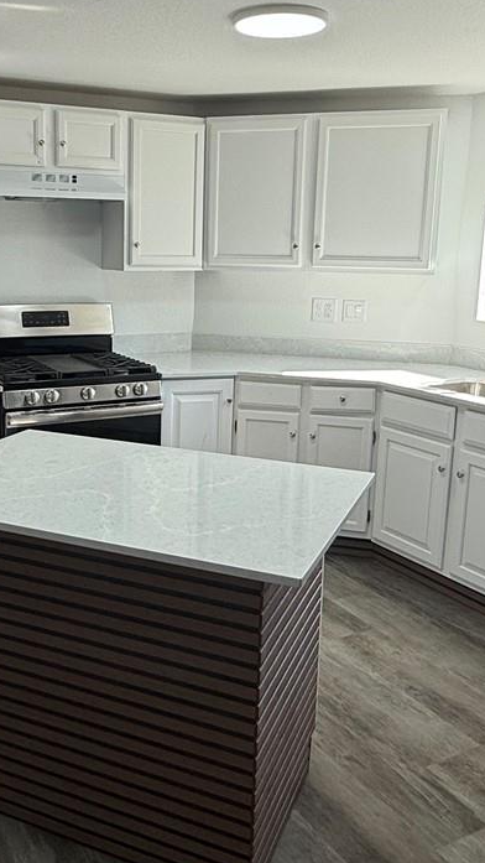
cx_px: 163
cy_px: 389
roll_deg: -0.9
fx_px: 800
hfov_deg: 33.4
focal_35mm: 35
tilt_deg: -10.6
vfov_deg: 56.5
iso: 50
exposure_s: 1/161
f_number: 2.2
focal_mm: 2.22
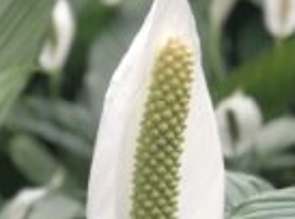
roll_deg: +3.2
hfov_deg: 9.8
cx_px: 187
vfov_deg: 7.2
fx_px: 1725
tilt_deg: -16.9
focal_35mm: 203
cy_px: 312
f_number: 2.4
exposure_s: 1/120
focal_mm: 6
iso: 32
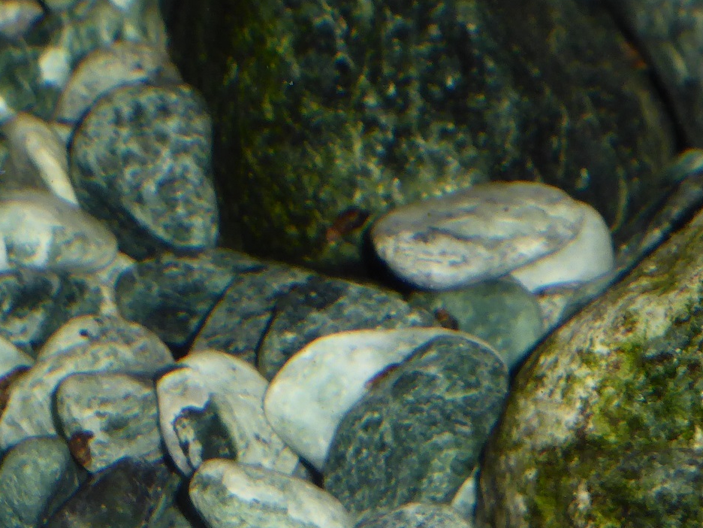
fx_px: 6742
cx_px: 552
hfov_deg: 6.0
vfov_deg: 4.5
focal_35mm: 332
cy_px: 684
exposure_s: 1/60
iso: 125
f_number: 5.3
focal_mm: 20.6
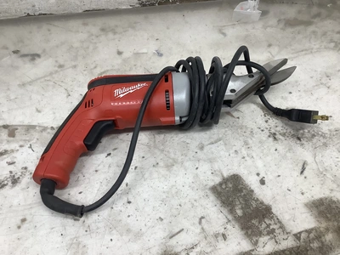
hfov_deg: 58.4
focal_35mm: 31
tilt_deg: -49.7
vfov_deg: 45.4
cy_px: 128
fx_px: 304
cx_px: 170
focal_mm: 3.3
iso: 80
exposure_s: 1/120
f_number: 2.4
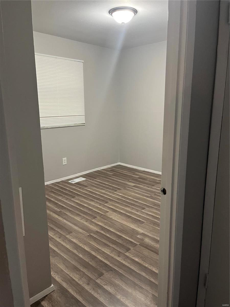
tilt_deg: -10.9
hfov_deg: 53.1
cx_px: 115
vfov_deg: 67.3
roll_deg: +1.7
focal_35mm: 26
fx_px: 230
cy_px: 154
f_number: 1.6
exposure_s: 1/60
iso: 320
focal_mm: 5.1
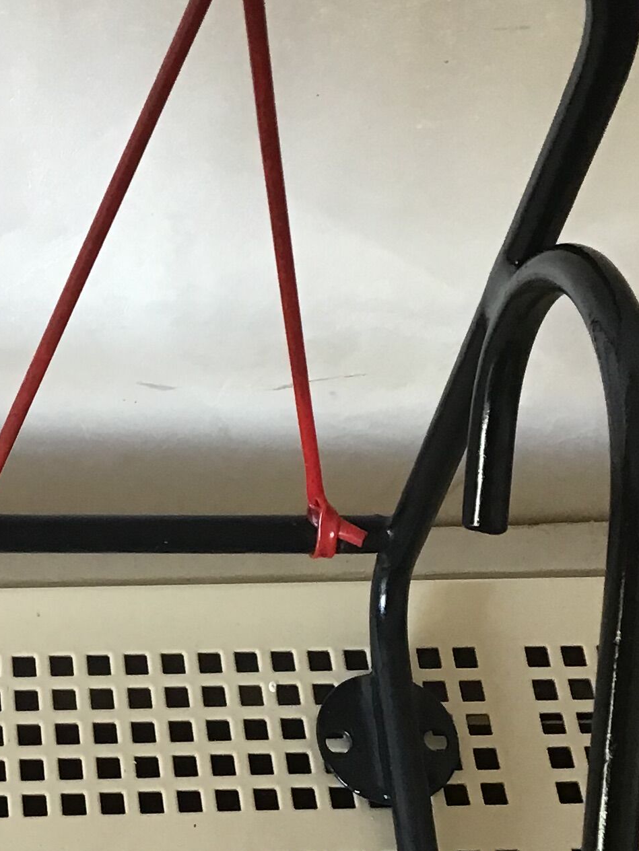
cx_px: 42
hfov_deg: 18.1
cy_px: 515
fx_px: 1969
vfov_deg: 24.4
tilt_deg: -56.1
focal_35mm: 80
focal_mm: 3.3
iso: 100
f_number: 2.4
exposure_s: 1/33
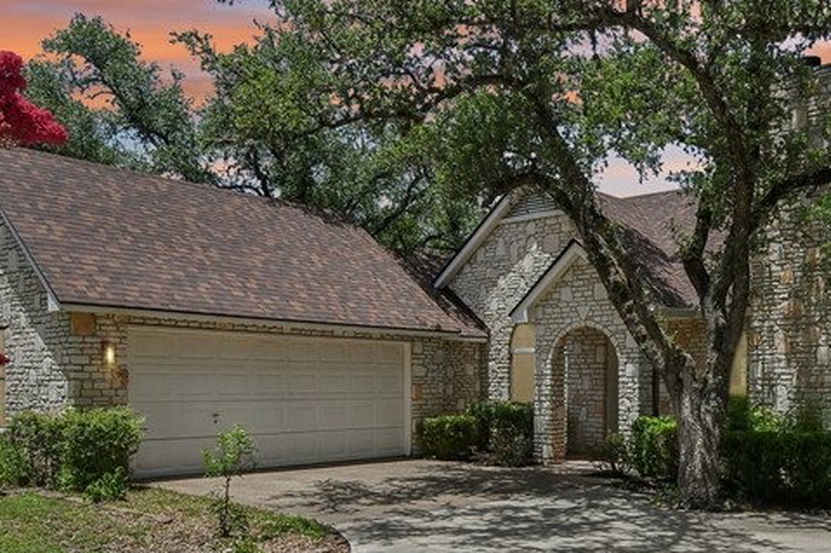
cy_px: 315
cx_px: 602
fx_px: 785
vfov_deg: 38.8
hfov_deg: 53.8
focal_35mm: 34
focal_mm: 10
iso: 400
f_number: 8
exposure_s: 1/1000
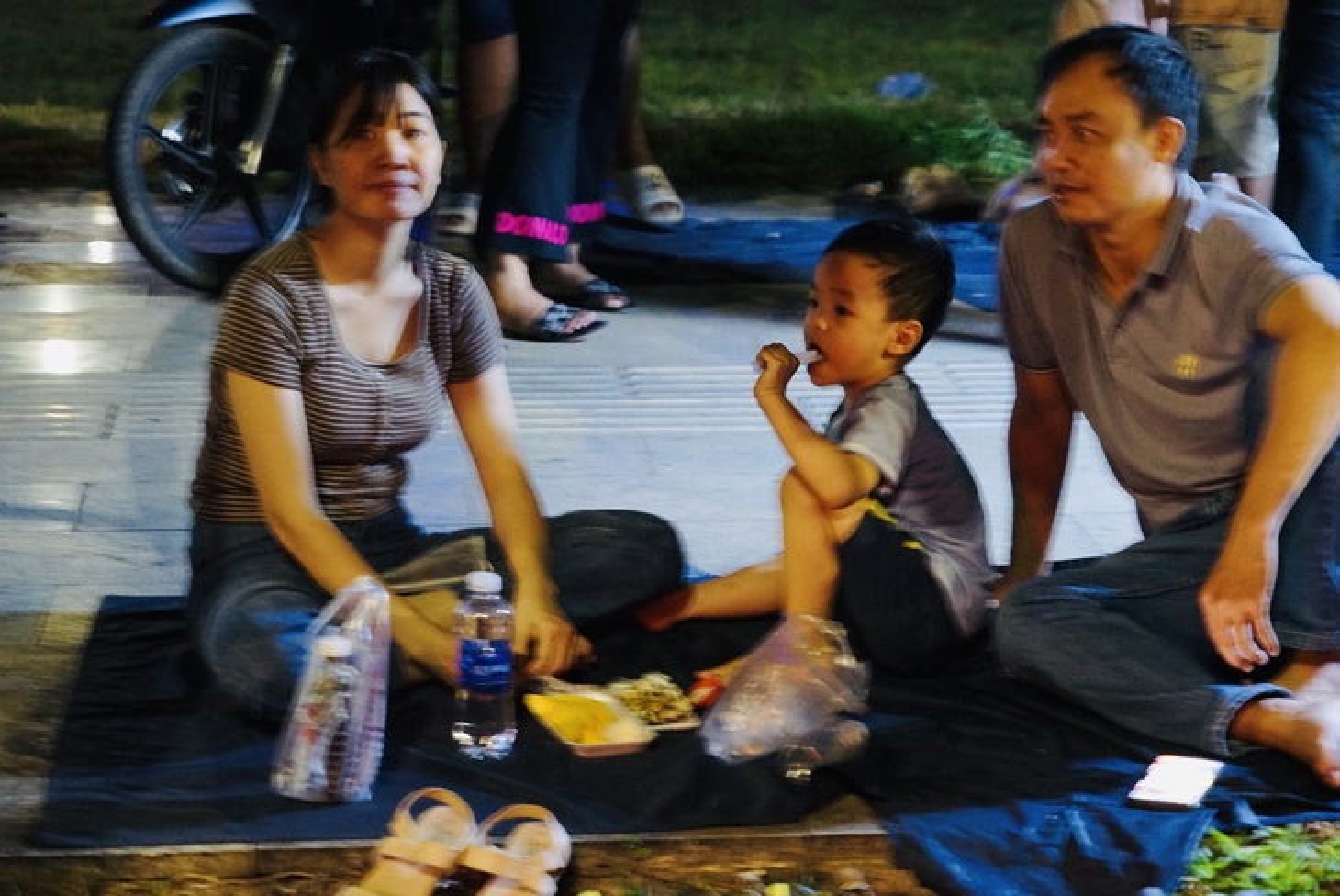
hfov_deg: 23.9
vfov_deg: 16.1
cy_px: 448
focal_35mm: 85
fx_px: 3166
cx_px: 670
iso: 6400
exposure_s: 1/8
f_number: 5.6
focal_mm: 85
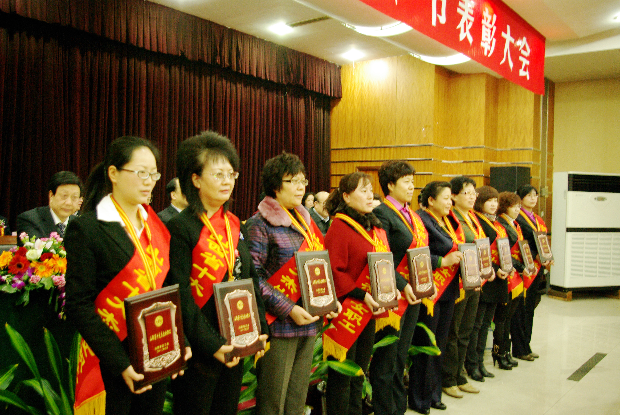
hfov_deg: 59.4
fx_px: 543
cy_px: 208
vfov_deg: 41.8
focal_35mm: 32
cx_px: 310
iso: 800
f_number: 4
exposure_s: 1/13
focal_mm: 21
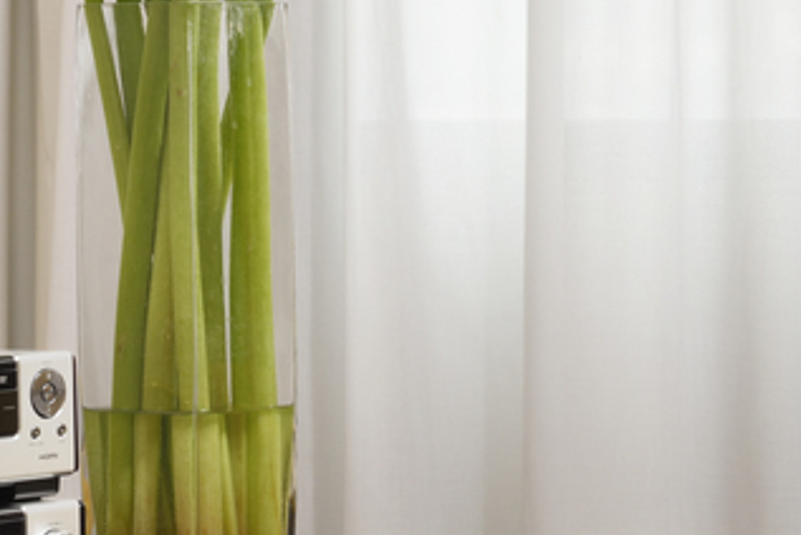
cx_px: 796
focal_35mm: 189
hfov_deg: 10.8
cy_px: 138
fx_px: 4209
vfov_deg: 7.3
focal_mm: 50
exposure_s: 1/200
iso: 100
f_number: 13
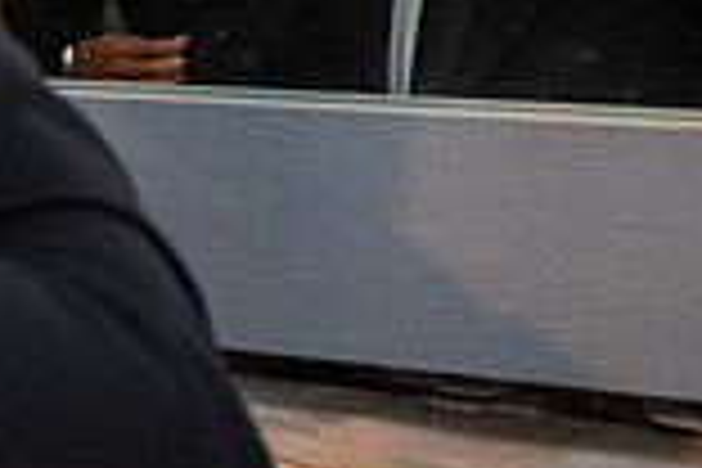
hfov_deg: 17.2
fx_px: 2320
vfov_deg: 11.3
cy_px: -106
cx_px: 292
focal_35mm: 119
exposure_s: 1/60
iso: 640
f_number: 4
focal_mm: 32
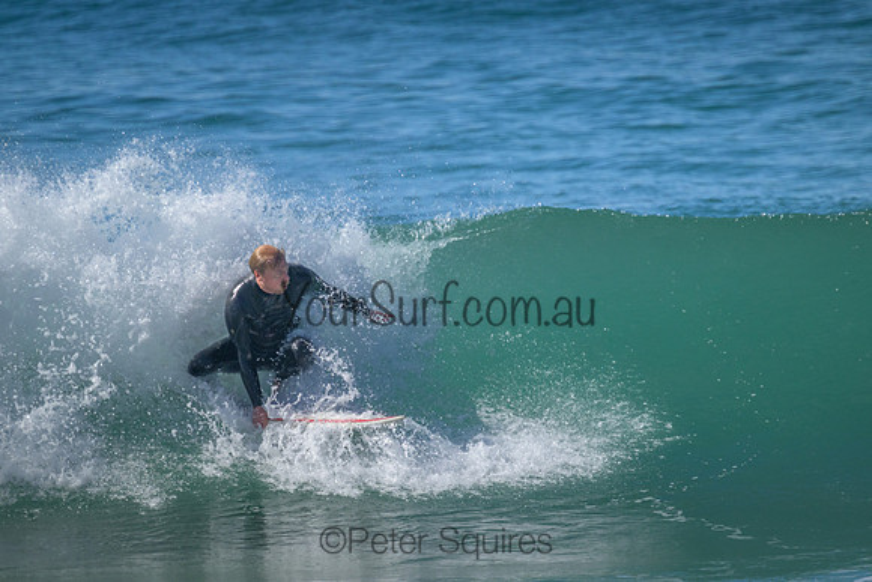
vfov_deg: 1.7
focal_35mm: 800
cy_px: 291
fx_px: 19381
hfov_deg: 2.6
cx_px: 436
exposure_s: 1/1600
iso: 1600
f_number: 11
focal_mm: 800
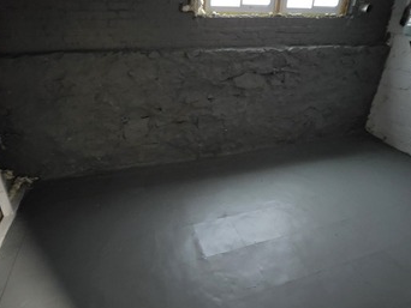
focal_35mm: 19
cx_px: 191
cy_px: 129
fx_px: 226
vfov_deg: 68.3
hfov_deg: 84.5
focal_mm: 2.2
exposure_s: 1/24
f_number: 2.2
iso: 3200
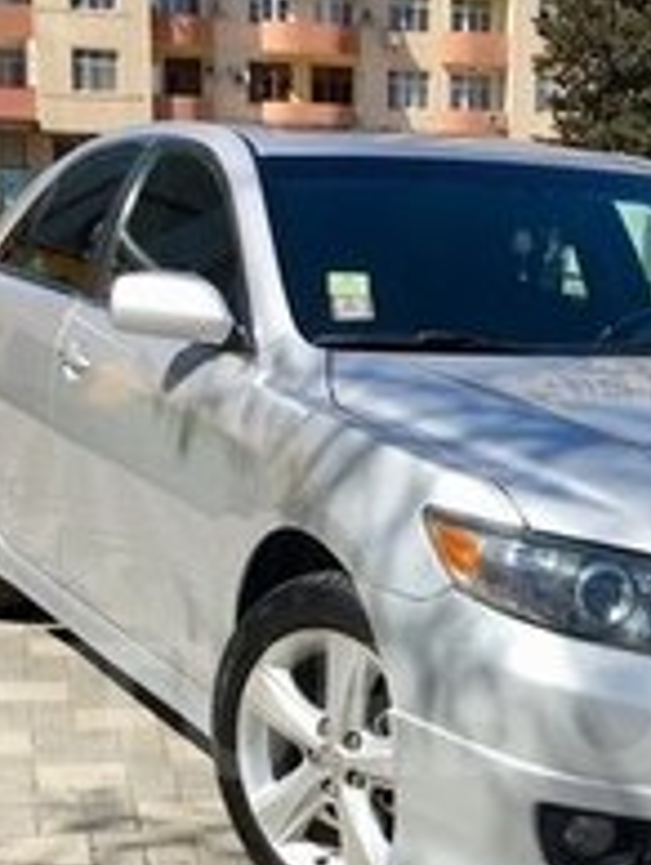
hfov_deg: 19.7
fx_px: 1851
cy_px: 709
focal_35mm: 74
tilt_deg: -15.0
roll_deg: -1.9
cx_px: 526
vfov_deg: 25.8
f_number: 2.2
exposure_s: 1/1350
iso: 25
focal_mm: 4.15
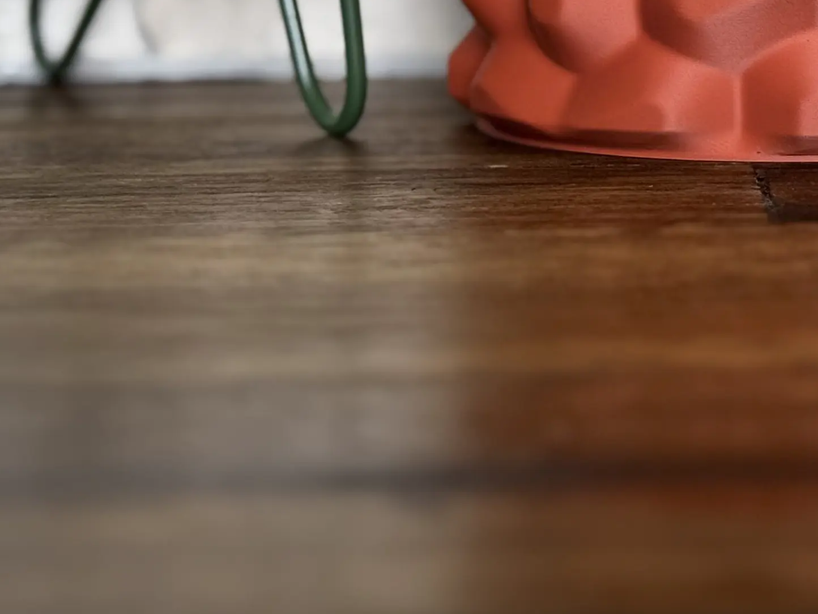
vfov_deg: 10.8
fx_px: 3167
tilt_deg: -2.6
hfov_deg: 14.5
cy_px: -221
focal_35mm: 134
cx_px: 807
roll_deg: +0.4
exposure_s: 1/121
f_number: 1.78
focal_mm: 6.76
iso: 64
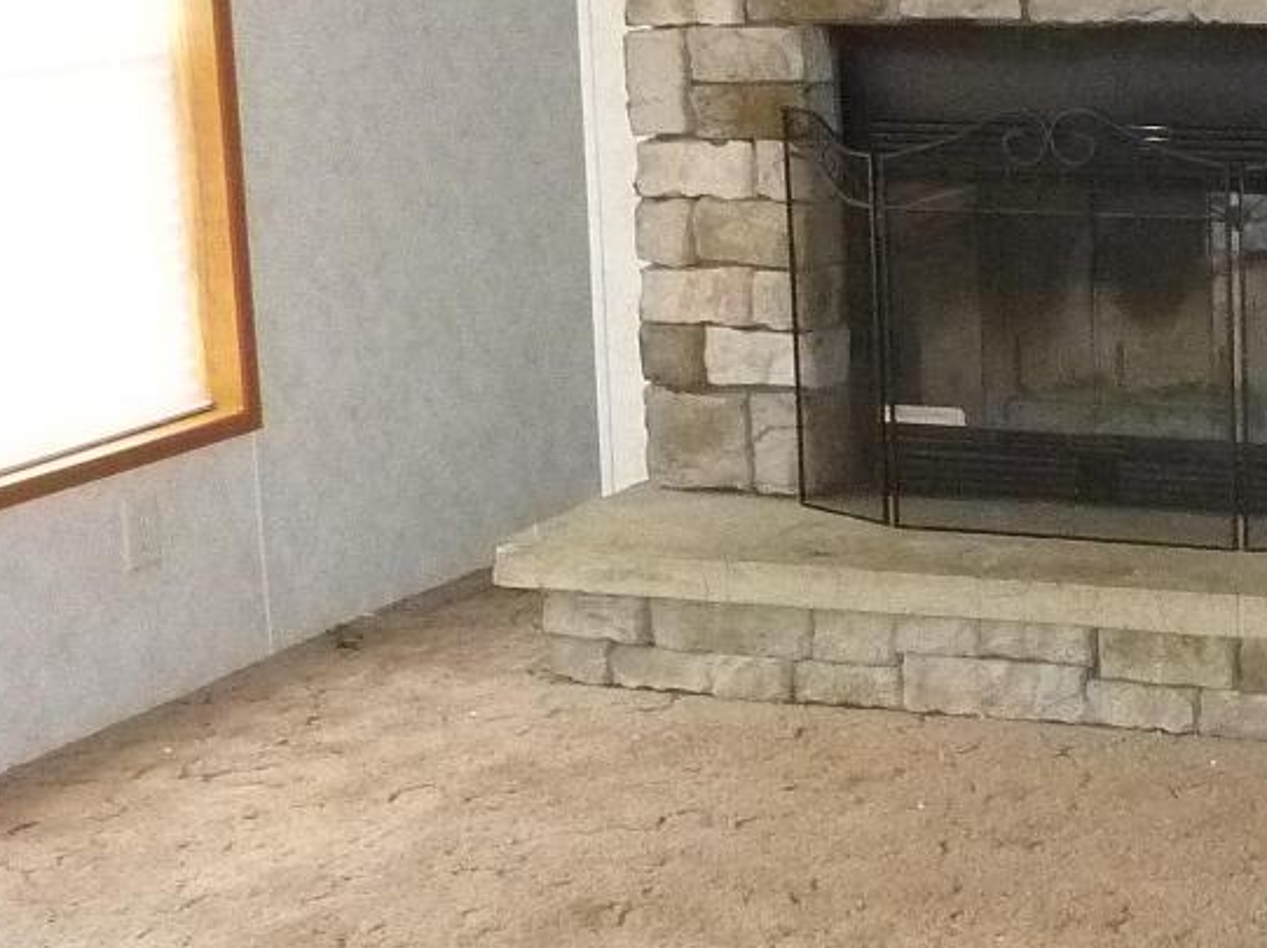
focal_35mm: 74
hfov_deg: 24.4
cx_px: 1431
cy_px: 274
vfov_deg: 19.8
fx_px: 2707
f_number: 3.3
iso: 500
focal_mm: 4.1
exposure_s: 1/30
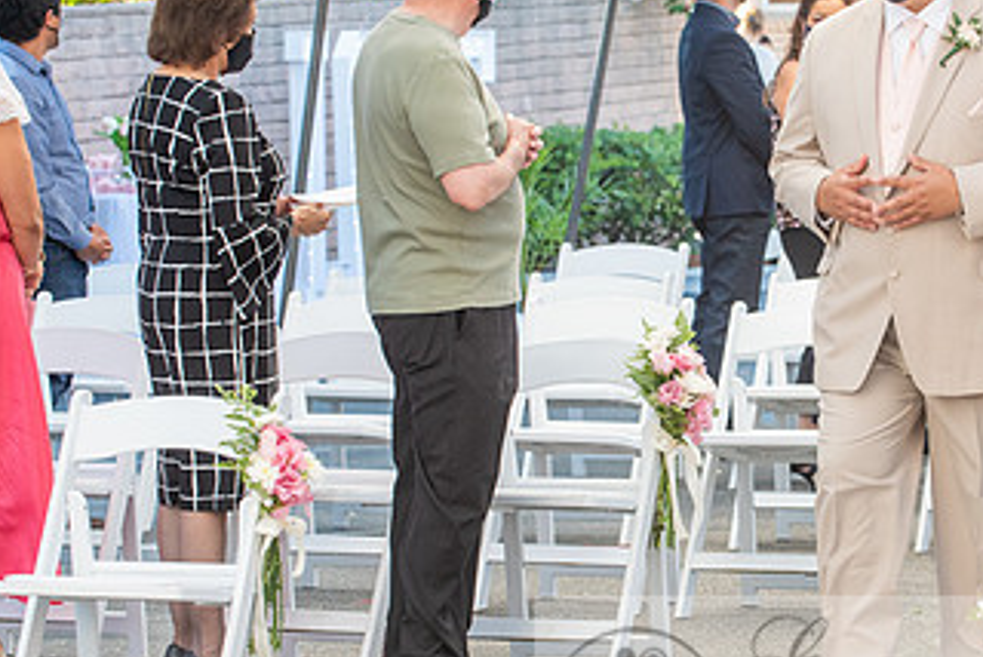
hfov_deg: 10.5
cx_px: 786
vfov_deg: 7.1
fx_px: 5329
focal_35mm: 195
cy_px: 379
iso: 640
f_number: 5.6
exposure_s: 1/125
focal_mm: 102
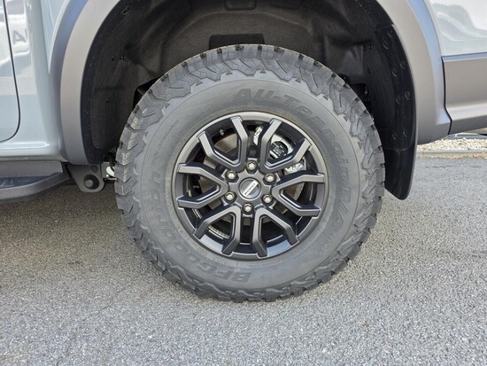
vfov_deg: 58.9
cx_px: 244
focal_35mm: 23
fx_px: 324
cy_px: 183
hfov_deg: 73.9
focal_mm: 6.3
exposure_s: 1/180
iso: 50
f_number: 1.7
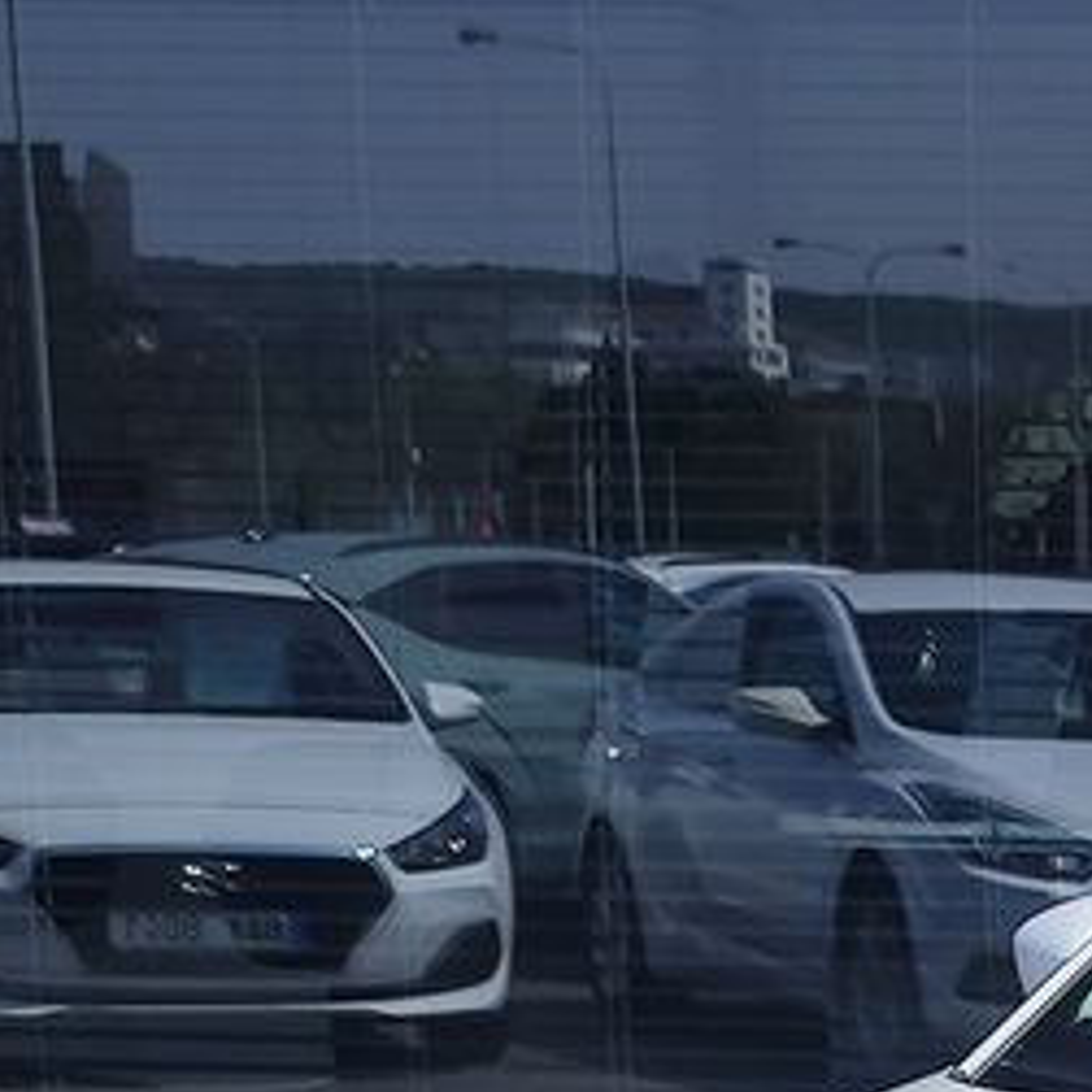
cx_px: 1936
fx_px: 3462
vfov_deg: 15.5
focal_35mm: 97
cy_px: 1953
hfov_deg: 15.5
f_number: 1.69
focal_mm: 7.01
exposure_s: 1/1139
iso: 50
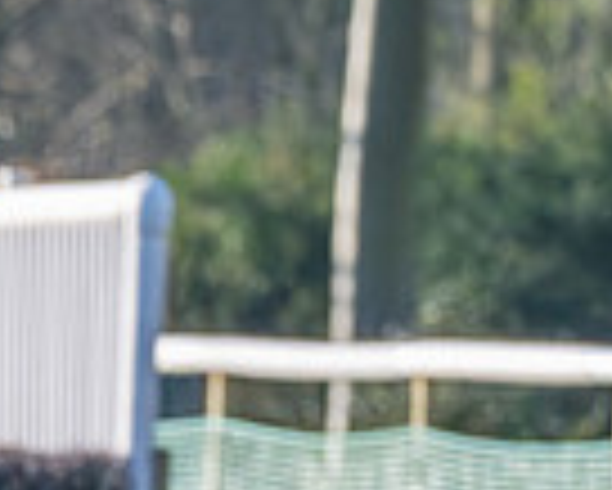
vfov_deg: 1.1
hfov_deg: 1.3
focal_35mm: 1436
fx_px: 26029
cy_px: 885
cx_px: 73
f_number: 5
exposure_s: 1/1250
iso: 400
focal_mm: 150
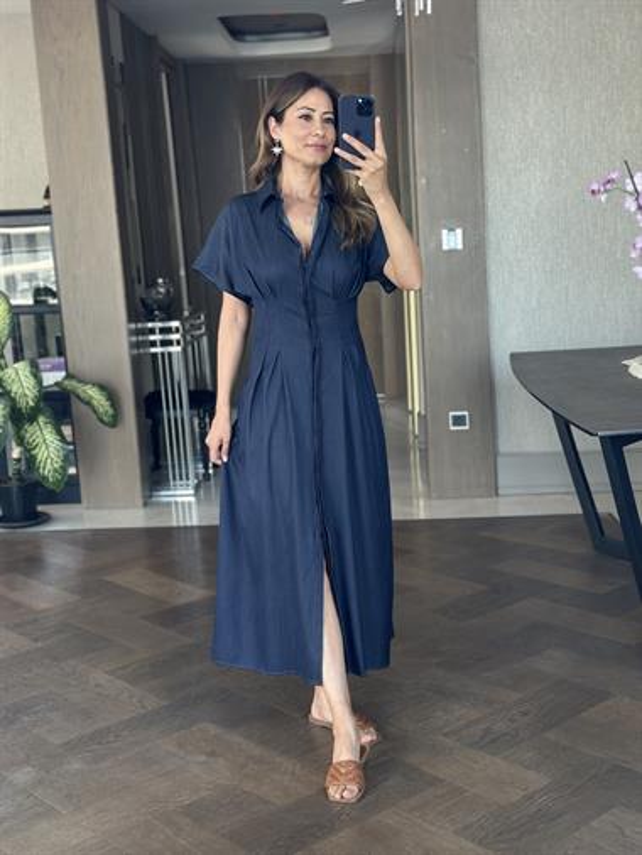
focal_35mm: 48
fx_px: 1186
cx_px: 321
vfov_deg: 39.6
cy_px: 428
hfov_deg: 30.3
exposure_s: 1/60
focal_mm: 6.86
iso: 125
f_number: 1.78
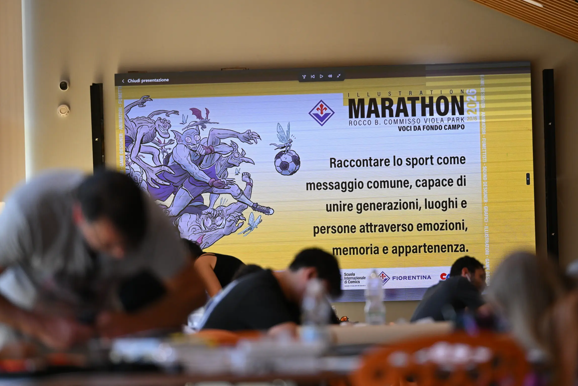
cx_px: 316
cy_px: 202
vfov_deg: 6.9
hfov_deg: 10.3
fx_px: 3195
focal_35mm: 199
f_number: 3.5
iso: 2000
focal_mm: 180
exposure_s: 1/1250
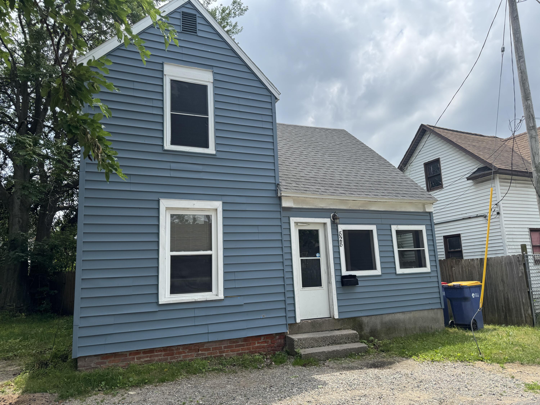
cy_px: 202
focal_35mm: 24
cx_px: 270
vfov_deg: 56.8
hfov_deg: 71.6
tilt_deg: +10.1
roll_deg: +2.7
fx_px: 374
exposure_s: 1/2506
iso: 80
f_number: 1.78
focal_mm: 6.76
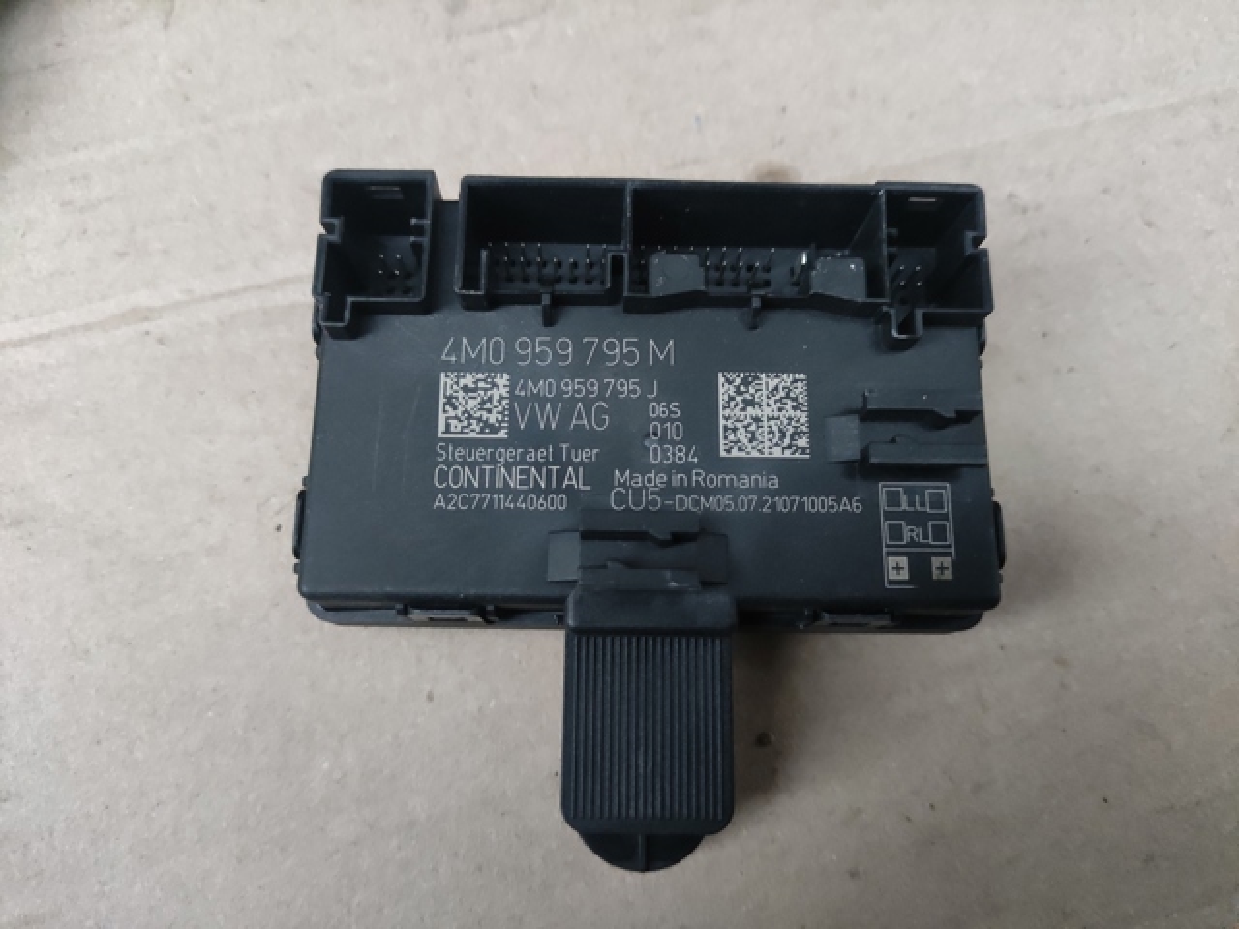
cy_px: 464
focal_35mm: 25
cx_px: 620
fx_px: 895
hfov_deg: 69.4
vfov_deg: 54.9
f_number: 1.89
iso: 1603
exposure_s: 1/20
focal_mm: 5.43
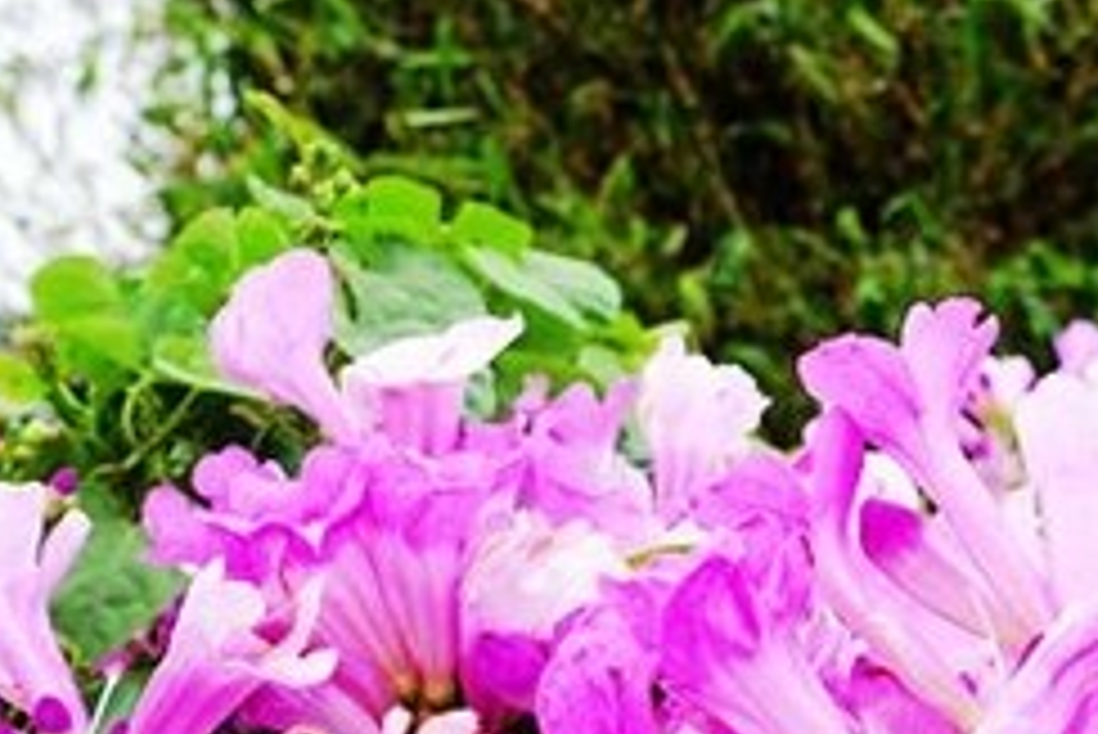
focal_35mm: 59
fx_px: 1800
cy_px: 608
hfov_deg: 32.3
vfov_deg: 22.6
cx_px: 976
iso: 125
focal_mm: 8.8
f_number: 4
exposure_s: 1/125
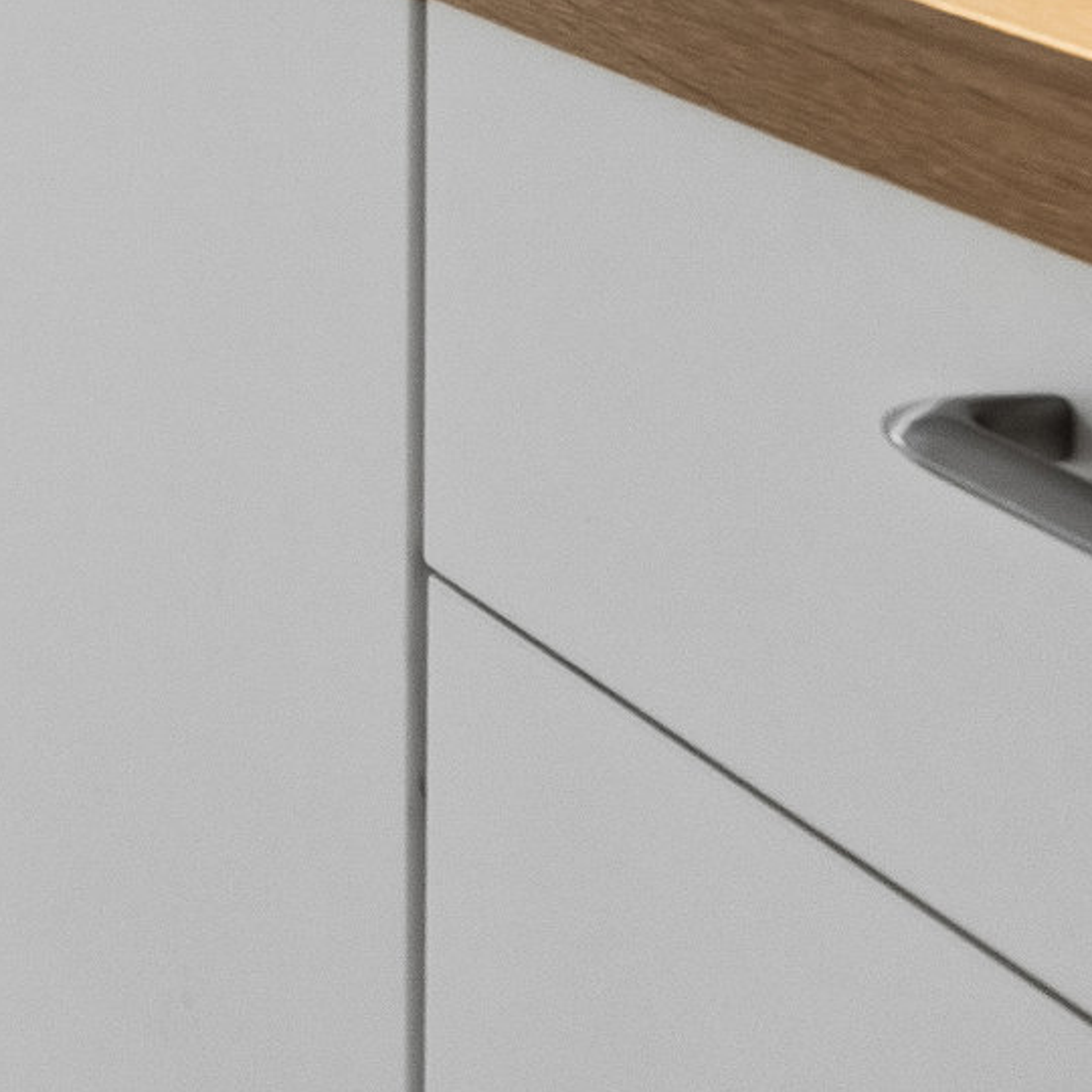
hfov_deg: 13.7
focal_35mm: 85
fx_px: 3034
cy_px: -829
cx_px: -1618
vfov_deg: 17.1
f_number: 10
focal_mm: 18
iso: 1000
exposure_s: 1/25
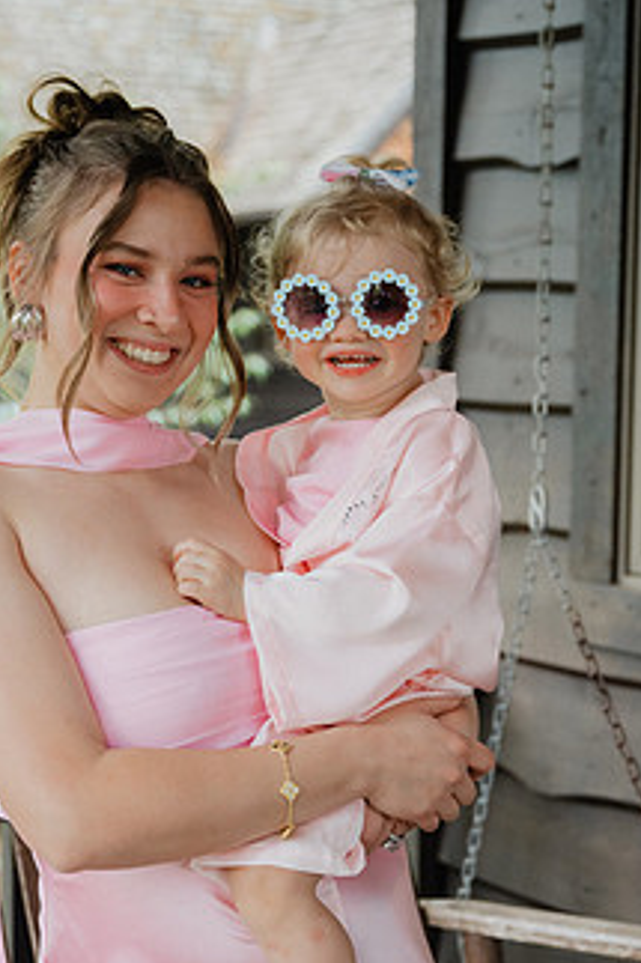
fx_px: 1898
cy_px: 546
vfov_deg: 28.4
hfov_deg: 19.1
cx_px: 244
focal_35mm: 71
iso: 1400
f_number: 3.5
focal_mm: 51
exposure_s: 1/800
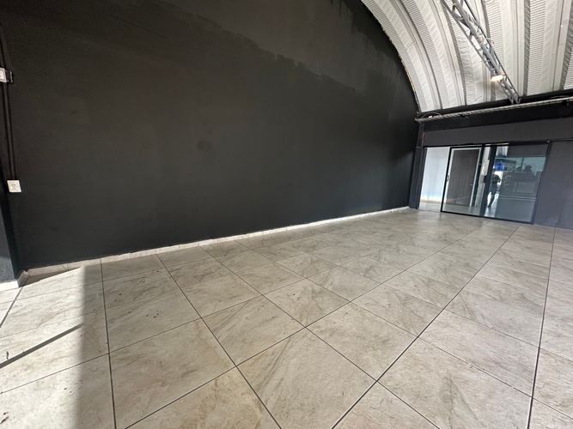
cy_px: 214
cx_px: 286
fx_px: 232
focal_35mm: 14
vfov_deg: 85.7
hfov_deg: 102.1
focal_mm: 2.22
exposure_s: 1/60
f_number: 2.2
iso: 200
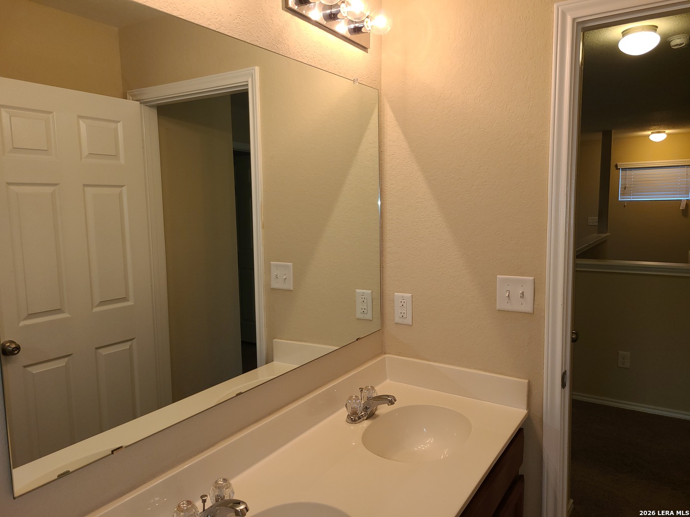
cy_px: 258
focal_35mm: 26
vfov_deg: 53.1
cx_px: 345
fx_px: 518
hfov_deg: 67.3
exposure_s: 1/60
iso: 64
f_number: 1.8
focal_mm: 5.4
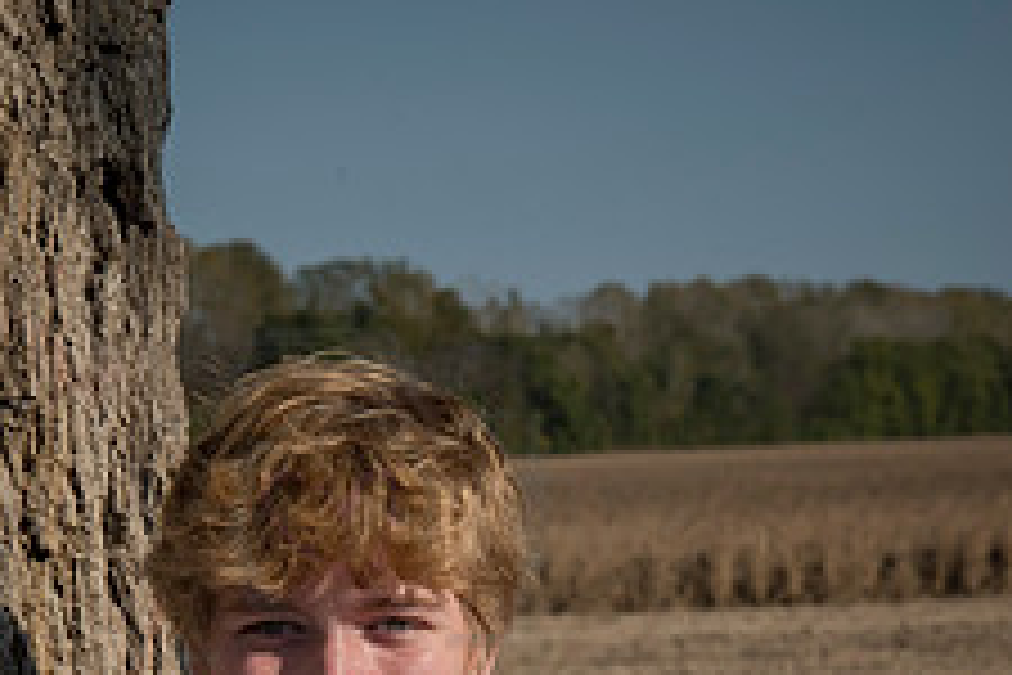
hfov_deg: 12.1
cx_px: 351
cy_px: 927
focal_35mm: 170
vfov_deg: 8.0
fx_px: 4779
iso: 400
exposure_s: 1/800
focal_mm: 85
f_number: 13
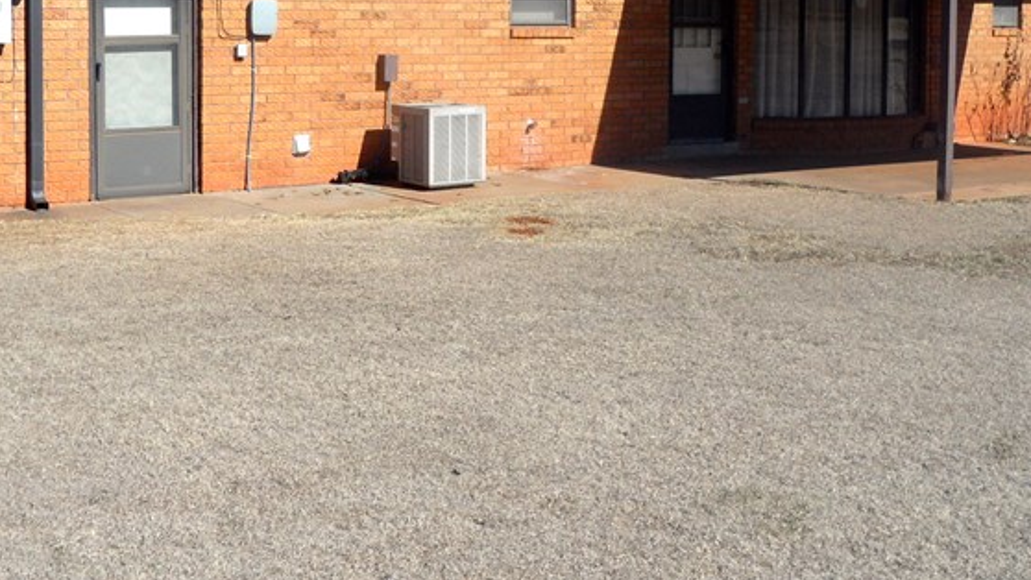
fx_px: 1476
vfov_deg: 21.8
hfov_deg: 38.4
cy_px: 74
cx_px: 440
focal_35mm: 54
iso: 80
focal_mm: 4.9
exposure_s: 1/250
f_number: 8.9
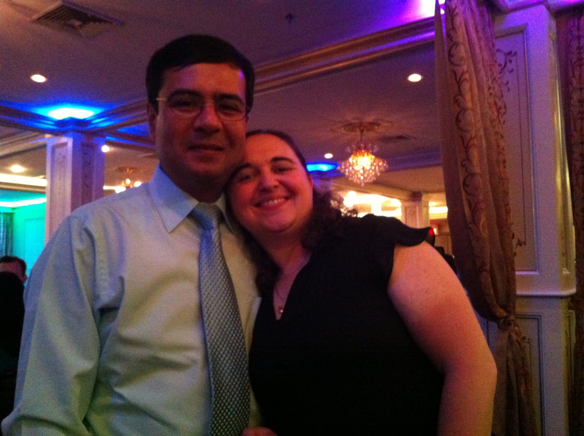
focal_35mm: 35
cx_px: 292
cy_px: 218
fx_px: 590
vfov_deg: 40.6
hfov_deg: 52.7
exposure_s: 1/15
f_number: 2.8
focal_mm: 3.85
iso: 1000
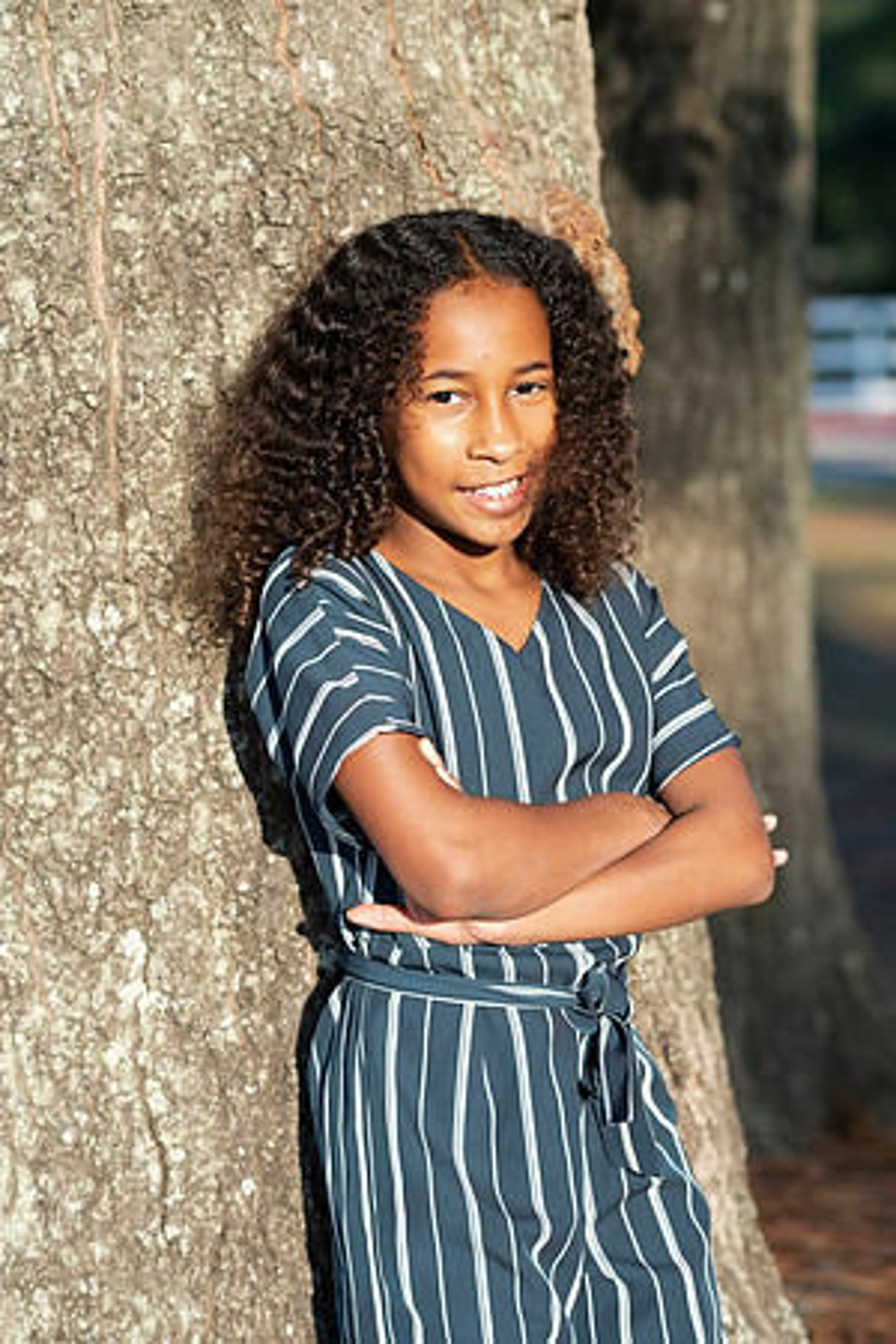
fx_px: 3173
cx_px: 448
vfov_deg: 23.9
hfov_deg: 16.1
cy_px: 672
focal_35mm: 85
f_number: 3.5
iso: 320
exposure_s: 1/800
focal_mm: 85
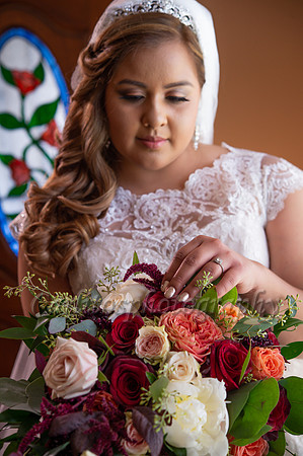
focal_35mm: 60
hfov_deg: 22.6
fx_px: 759
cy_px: 228
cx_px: 152
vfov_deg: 33.4
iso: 400
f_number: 5.6
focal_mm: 60
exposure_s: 1/60
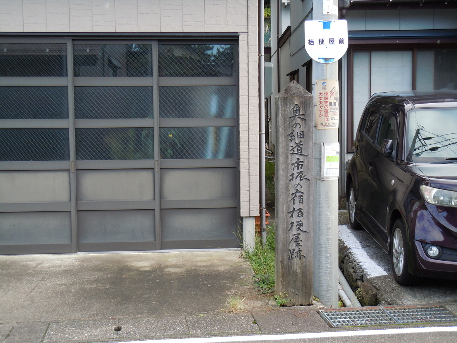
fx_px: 779
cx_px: 228
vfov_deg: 24.8
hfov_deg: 32.7
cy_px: 172
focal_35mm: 59
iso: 125
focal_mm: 10.6
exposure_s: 1/160
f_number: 4
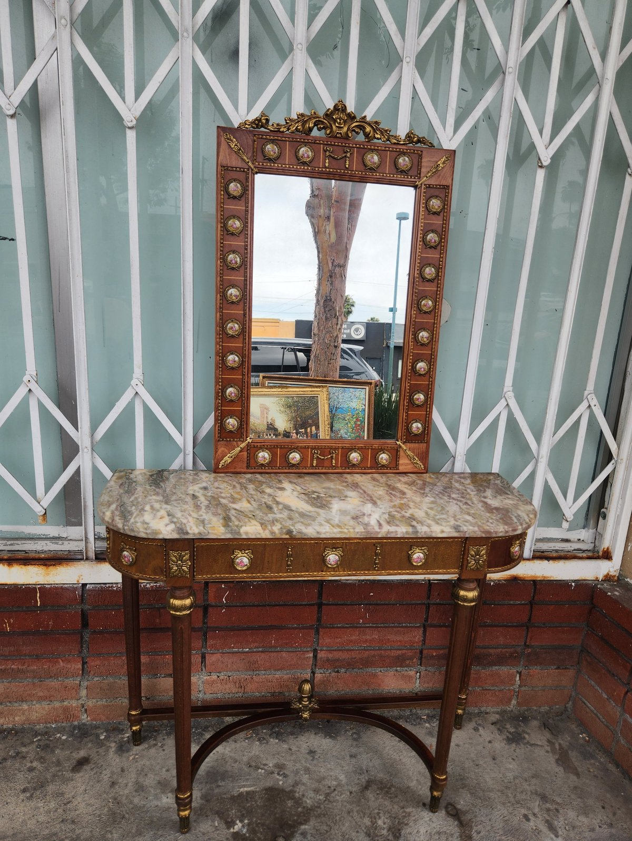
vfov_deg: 73.9
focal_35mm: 23
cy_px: 420
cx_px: 316
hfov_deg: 58.9
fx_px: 560
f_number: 1.8
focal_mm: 5.4
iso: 20
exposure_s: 1/475
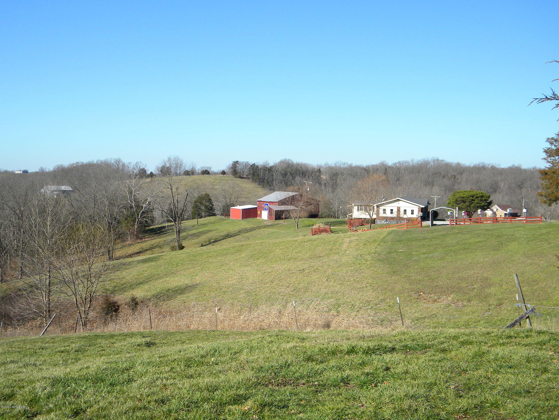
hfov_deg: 45.8
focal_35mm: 41
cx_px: 280
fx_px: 662
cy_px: 210
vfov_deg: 35.1
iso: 80
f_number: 3.8
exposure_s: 1/629
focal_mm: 7.3
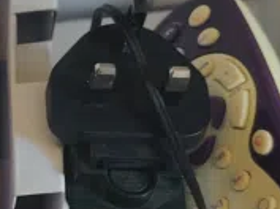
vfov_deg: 8.5
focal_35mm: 174
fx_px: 1405
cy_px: 182
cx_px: -106
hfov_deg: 11.1
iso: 596
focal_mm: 5.25
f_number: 4
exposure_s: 1/25
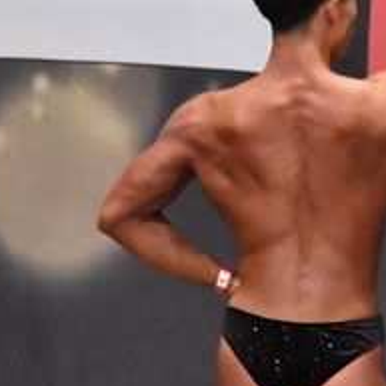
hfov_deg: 2.3
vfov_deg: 2.3
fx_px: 9676
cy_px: 386
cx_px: 305
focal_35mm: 767
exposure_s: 1/400
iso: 6400
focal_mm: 150
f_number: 5.6
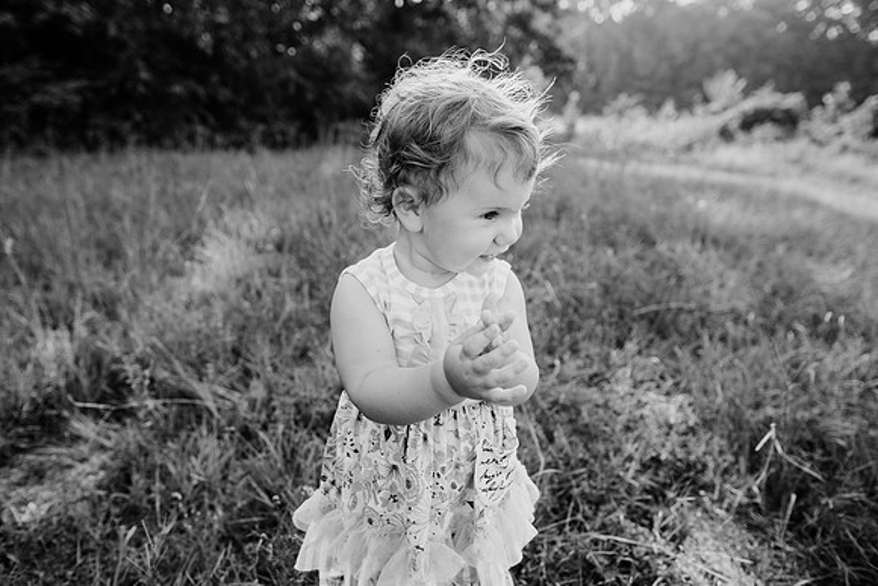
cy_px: 293
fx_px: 585
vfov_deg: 53.2
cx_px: 439
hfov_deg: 73.7
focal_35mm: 24
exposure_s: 1/640
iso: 200
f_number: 3.5
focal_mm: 24
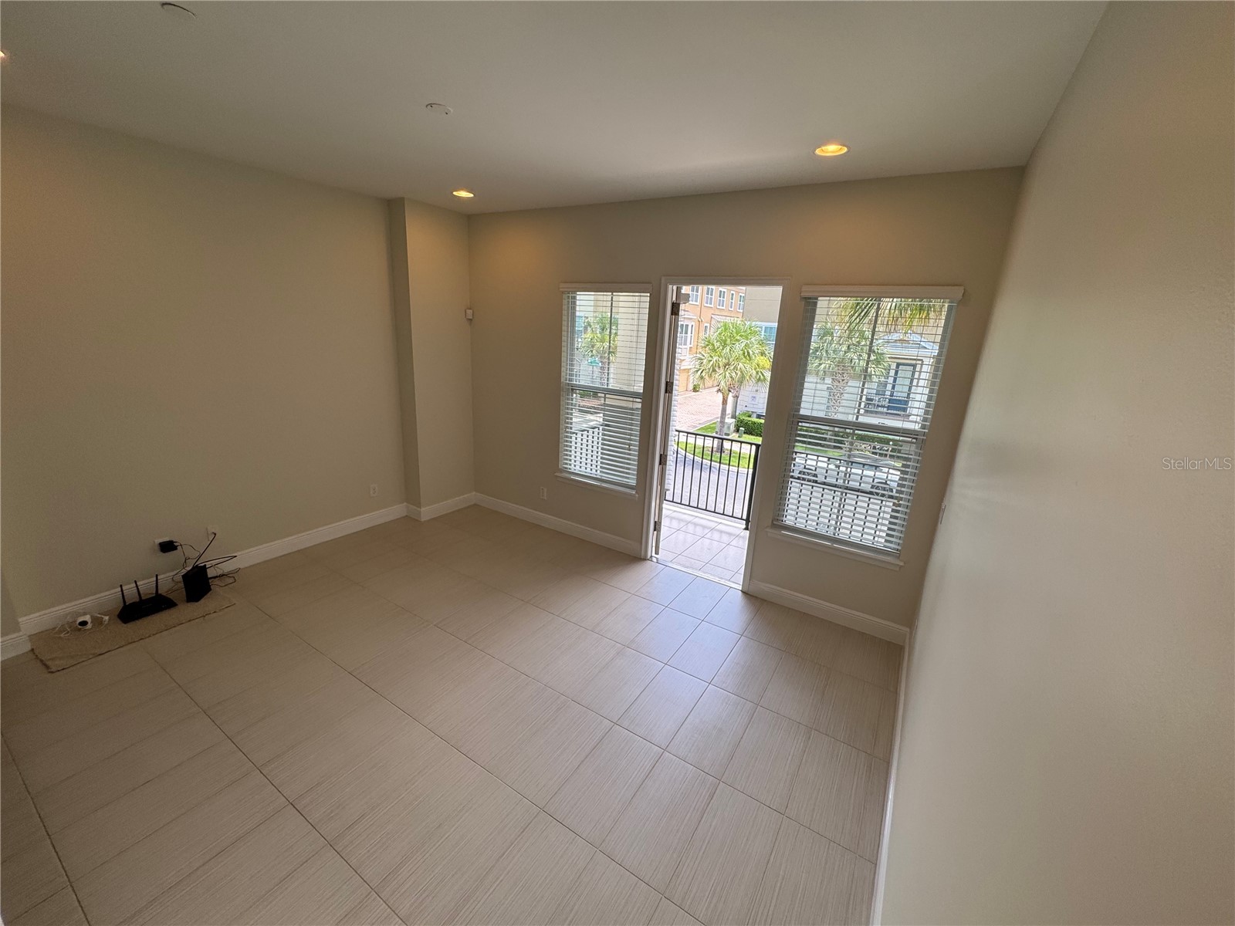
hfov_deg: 102.1
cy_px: 463
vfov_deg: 85.7
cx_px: 618
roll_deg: -3.2
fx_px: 499
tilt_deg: -15.9
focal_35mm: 14
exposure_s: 1/158
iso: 40
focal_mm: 2.22
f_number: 2.2
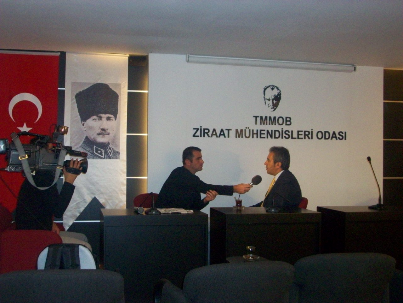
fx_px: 489
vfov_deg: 34.3
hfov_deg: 44.8
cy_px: 152
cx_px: 202
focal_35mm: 42
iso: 320
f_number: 3.2
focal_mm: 7.1
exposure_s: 1/65.1
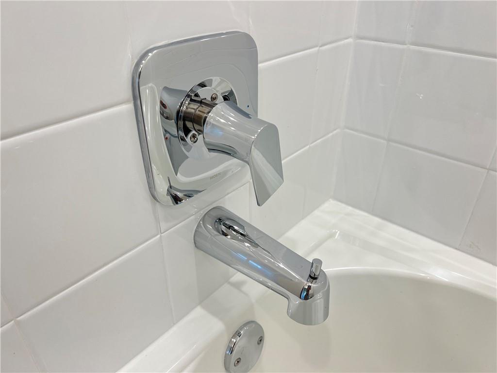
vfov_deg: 53.1
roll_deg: -1.3
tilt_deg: -31.2
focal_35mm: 26
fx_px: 373
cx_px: 248
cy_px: 186
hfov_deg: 67.3
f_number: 1.5
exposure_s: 1/60
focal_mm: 5.7
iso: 80
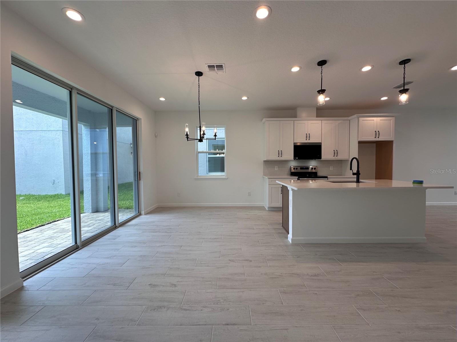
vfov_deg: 85.7
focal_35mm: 14
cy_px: 171
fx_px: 185
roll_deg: -0.3
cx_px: 228
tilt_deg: -1.9
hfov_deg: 102.1
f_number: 2.2
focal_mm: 2.22
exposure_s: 1/120
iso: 64
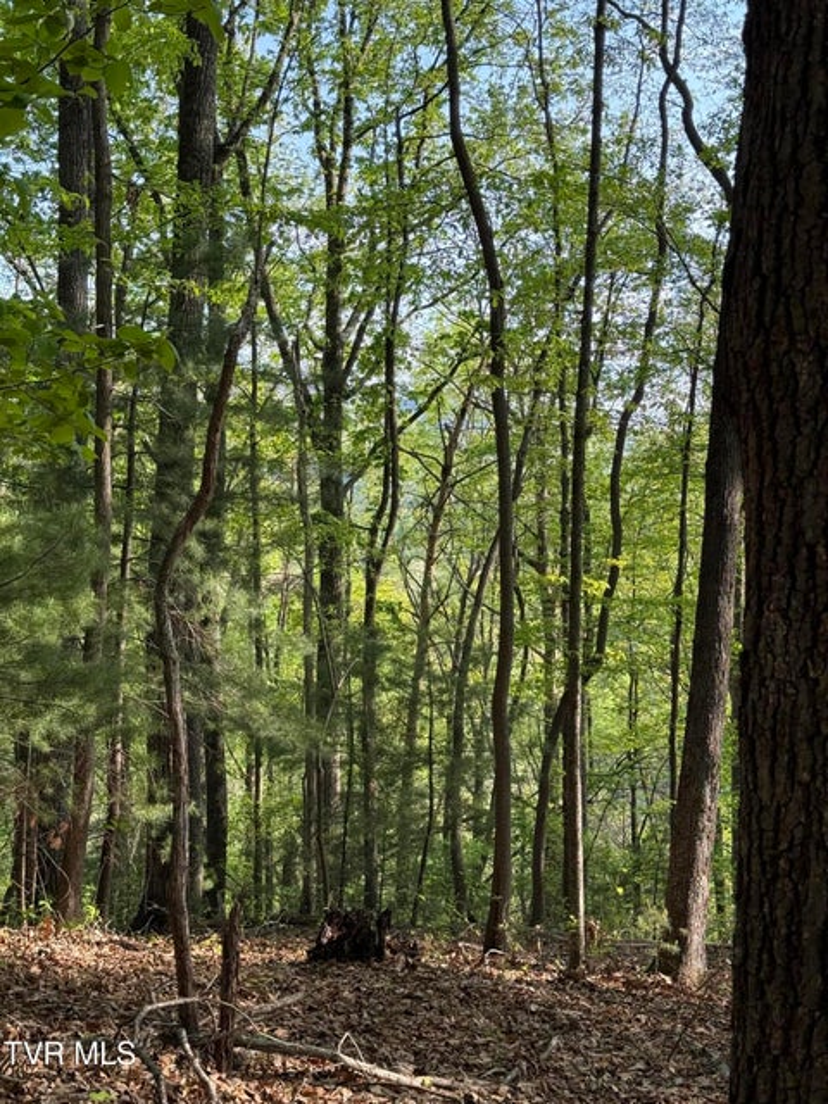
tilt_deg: -0.5
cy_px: 552
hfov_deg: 30.3
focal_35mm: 48
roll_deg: +0.9
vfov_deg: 39.7
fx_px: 1531
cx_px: 414
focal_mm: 6.76
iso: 80
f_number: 1.78
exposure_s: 1/570
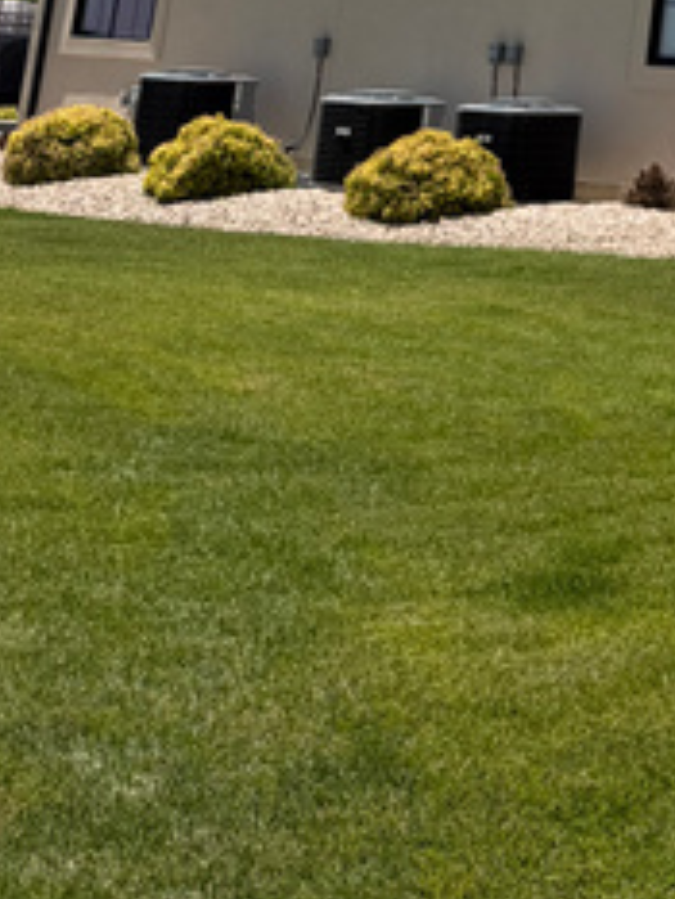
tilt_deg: +15.7
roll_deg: -4.1
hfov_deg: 17.1
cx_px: 964
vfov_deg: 20.7
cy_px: -486
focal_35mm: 79
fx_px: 2052
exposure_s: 1/4167
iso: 80
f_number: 1.78
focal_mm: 6.76
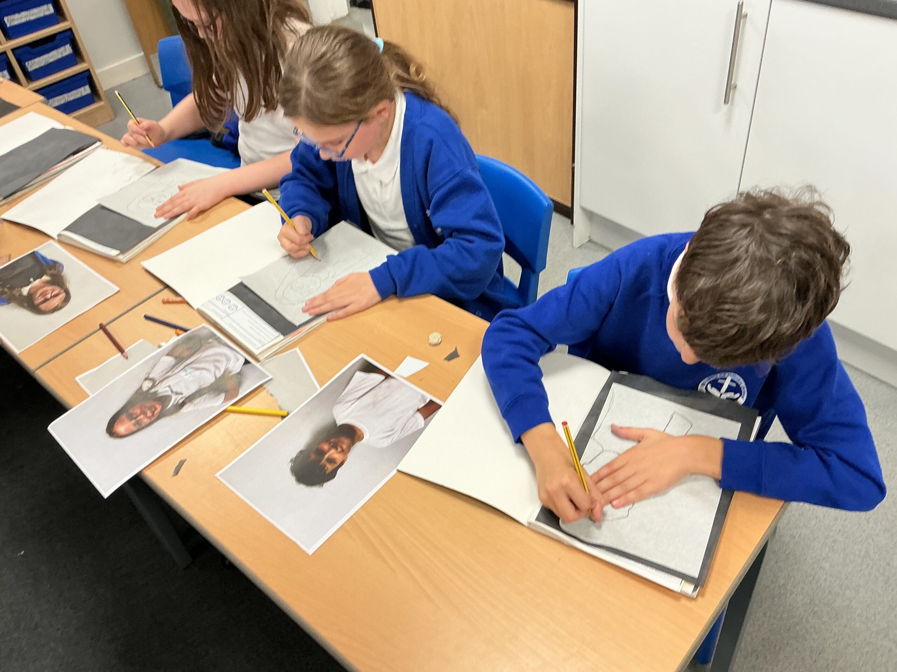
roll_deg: +9.1
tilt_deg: -44.5
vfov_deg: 48.2
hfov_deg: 61.7
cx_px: 448
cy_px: 336
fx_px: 751
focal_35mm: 29
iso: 64
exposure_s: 1/60
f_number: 1.8
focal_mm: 3
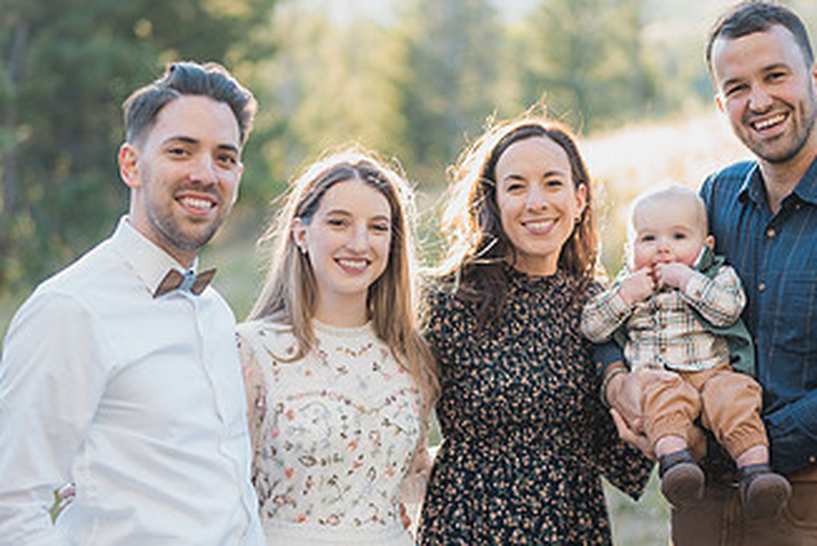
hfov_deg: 22.4
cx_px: 439
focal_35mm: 91
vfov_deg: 15.0
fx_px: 2067
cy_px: 319
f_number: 1.4
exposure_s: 1/400
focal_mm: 50
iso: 200
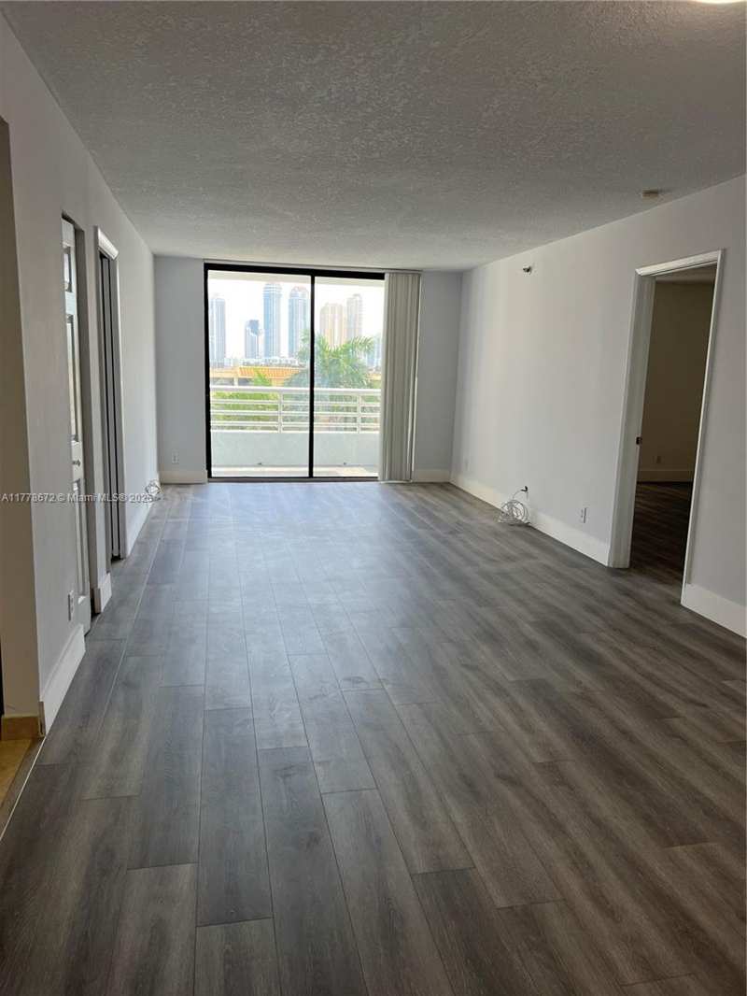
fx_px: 748
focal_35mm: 26
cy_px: 498
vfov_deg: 67.3
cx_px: 374
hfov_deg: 53.1
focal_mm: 5.7
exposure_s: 1/187
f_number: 1.5
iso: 50
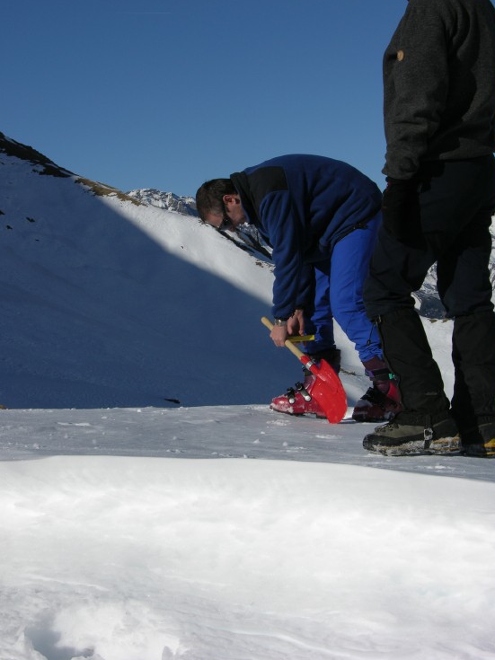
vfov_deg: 28.2
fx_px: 1316
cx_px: 244
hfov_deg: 21.3
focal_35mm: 69
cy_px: 322
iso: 50
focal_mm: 16.8
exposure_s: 1/453
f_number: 7.3
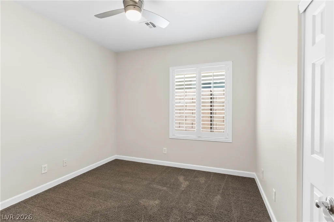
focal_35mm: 17
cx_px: 167
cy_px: 111
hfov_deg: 93.3
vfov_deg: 70.5
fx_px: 158
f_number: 8
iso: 400
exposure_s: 1.3
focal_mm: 17
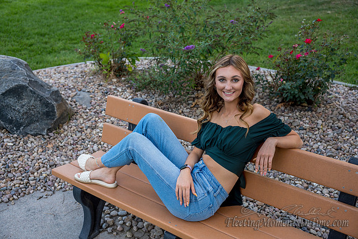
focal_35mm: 35
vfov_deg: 37.9
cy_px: 120
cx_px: 179
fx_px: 348
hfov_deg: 54.4
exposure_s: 1/60
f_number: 3.5
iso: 160
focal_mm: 35
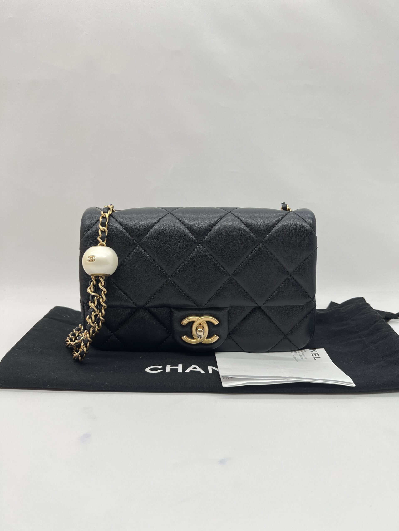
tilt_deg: -14.4
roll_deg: -1.8
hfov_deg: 53.1
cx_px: 200
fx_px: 400
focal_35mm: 26
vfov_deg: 67.3
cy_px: 266
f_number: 1.5
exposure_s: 1/105
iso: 32
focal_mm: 5.7
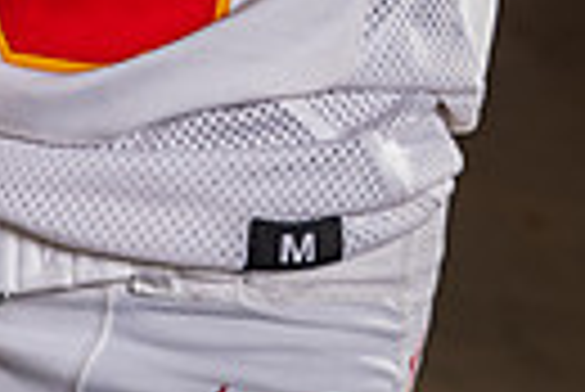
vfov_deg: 6.0
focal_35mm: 221
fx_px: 3595
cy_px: -541
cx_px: 166
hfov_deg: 9.3
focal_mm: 64
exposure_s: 1/250
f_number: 5.6
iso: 100
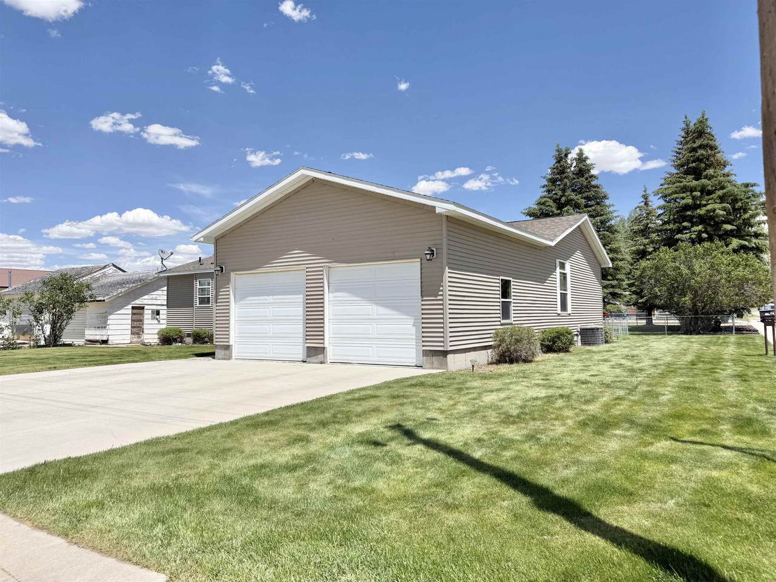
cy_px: 291
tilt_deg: +2.9
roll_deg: +0.4
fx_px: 538
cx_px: 388
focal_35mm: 24
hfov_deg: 71.6
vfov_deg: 56.8
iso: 80
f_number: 1.78
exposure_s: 1/7353
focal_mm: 6.76
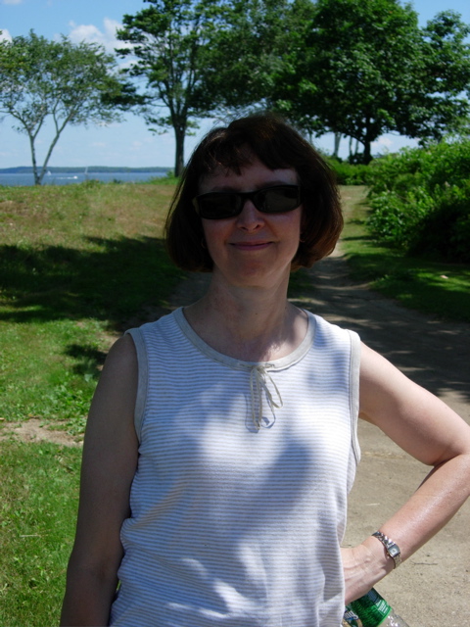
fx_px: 1303
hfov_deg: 20.4
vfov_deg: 27.0
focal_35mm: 72
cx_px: 235
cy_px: 314
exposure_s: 1/966
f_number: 3.7
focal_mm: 14.9
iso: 64
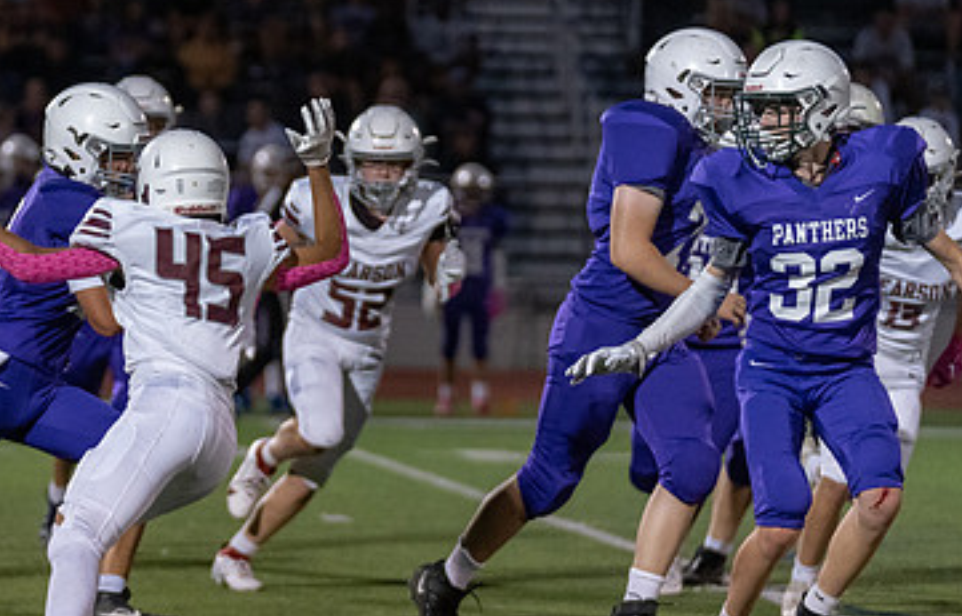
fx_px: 7918
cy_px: 257
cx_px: 184
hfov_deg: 6.9
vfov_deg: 4.5
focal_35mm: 300
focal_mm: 147
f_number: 2.8
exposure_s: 1/1250
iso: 5000
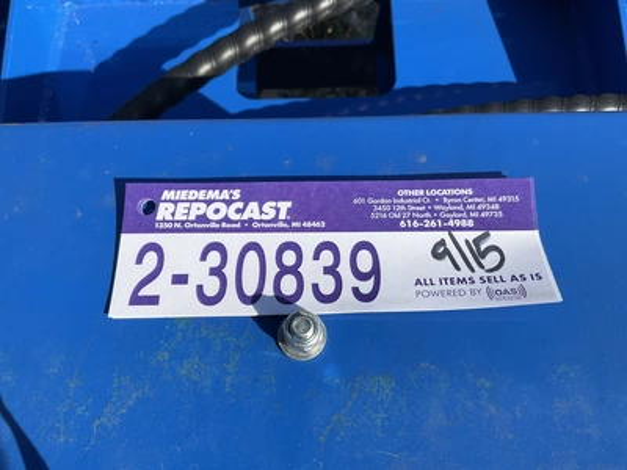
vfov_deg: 48.2
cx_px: 314
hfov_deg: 61.7
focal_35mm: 29
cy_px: 235
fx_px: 525
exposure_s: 1/2058
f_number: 1.8
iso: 25
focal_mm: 3
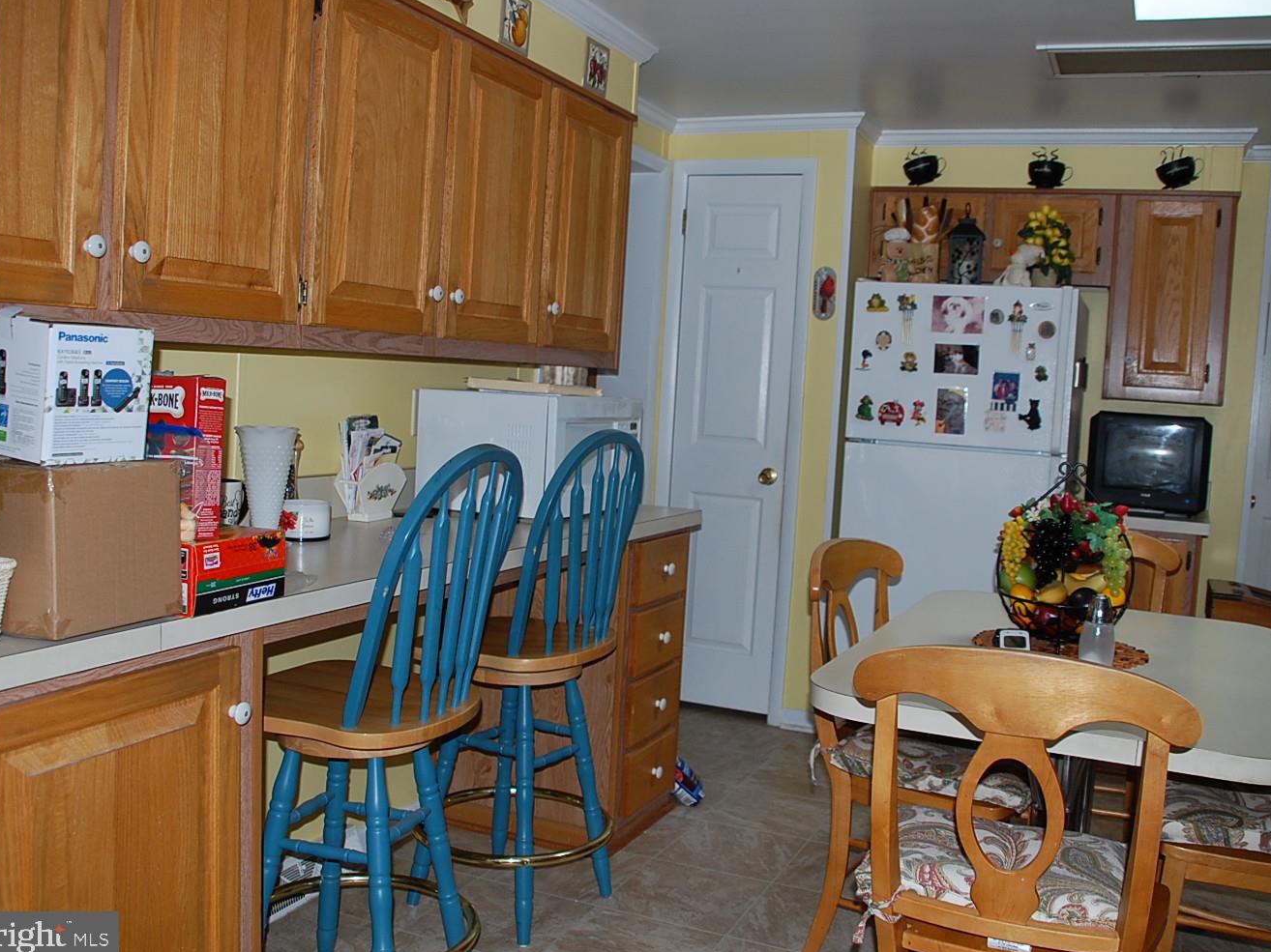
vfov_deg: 42.9
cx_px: 690
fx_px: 1211
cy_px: 479
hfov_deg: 55.3
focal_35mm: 33
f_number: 3.8
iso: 400
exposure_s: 1/60
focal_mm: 20
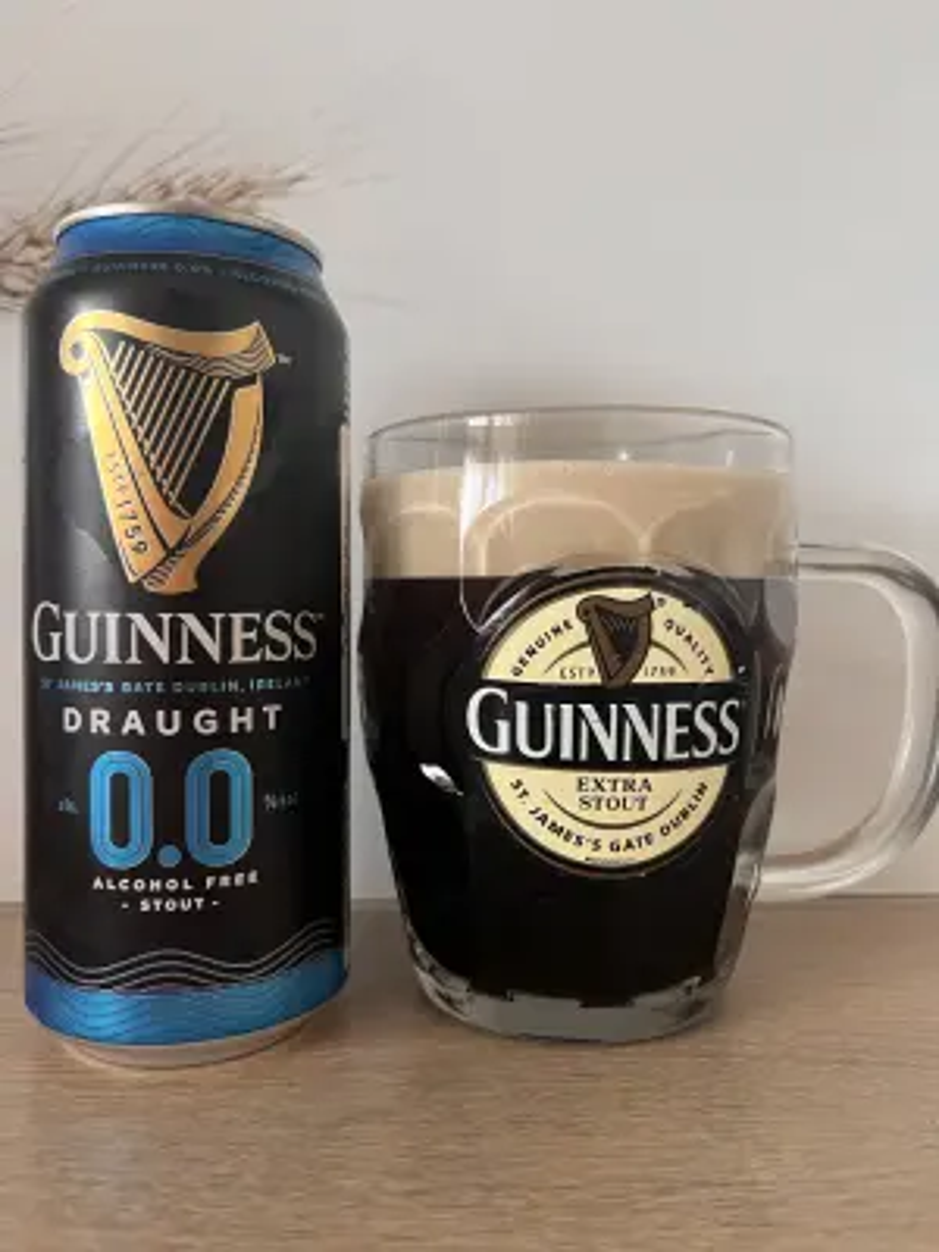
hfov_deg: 53.1
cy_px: 626
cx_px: 470
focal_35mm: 26
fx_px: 940
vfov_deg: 67.3
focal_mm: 5.1
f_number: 1.6
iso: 125
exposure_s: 1/88
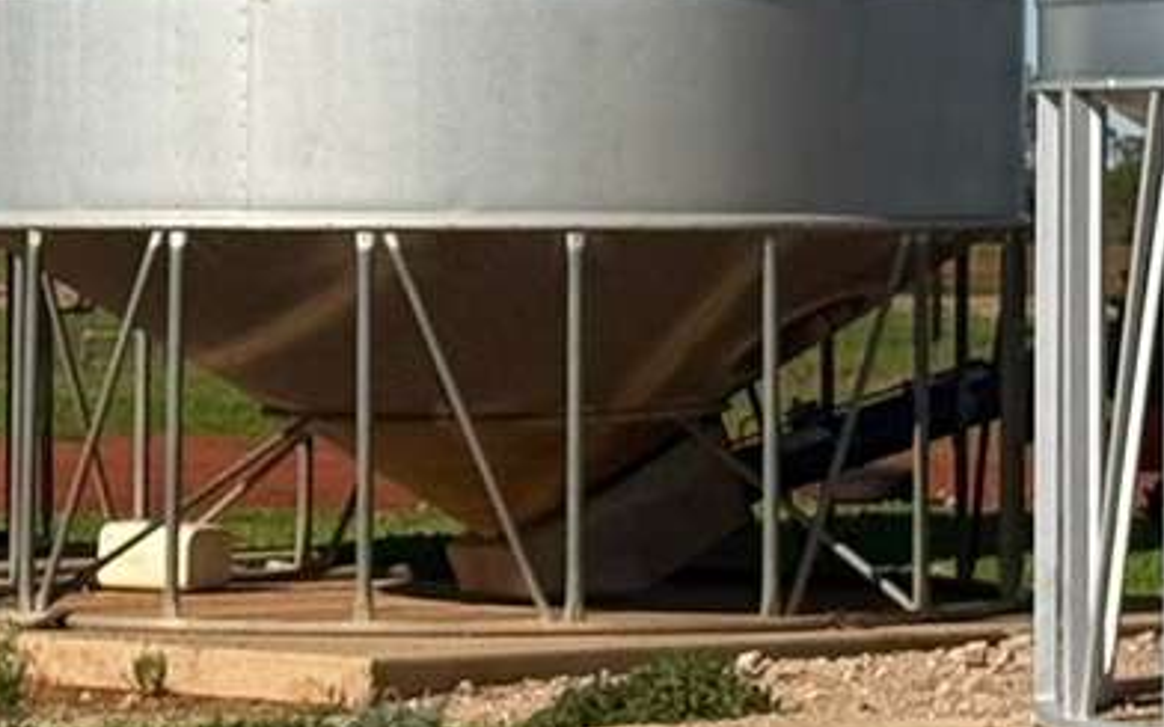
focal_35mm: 249
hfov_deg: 8.4
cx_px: 1054
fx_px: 7899
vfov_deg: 5.2
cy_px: -466
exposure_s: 1/9901
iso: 64
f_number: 1.78
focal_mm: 6.76
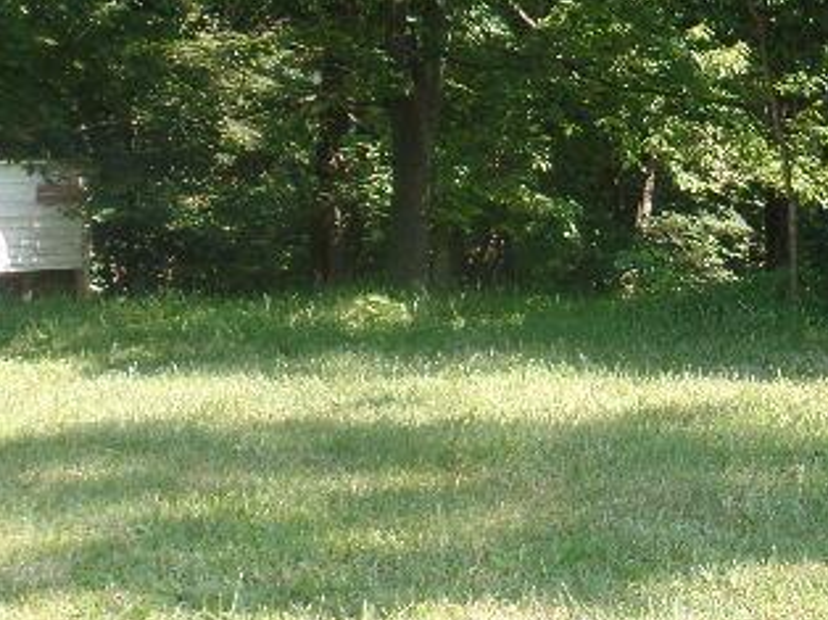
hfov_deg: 13.5
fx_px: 3274
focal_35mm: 137
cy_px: 100
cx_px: 1263
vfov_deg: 10.8
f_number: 3.6
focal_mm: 7.5
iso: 80
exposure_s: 1/125
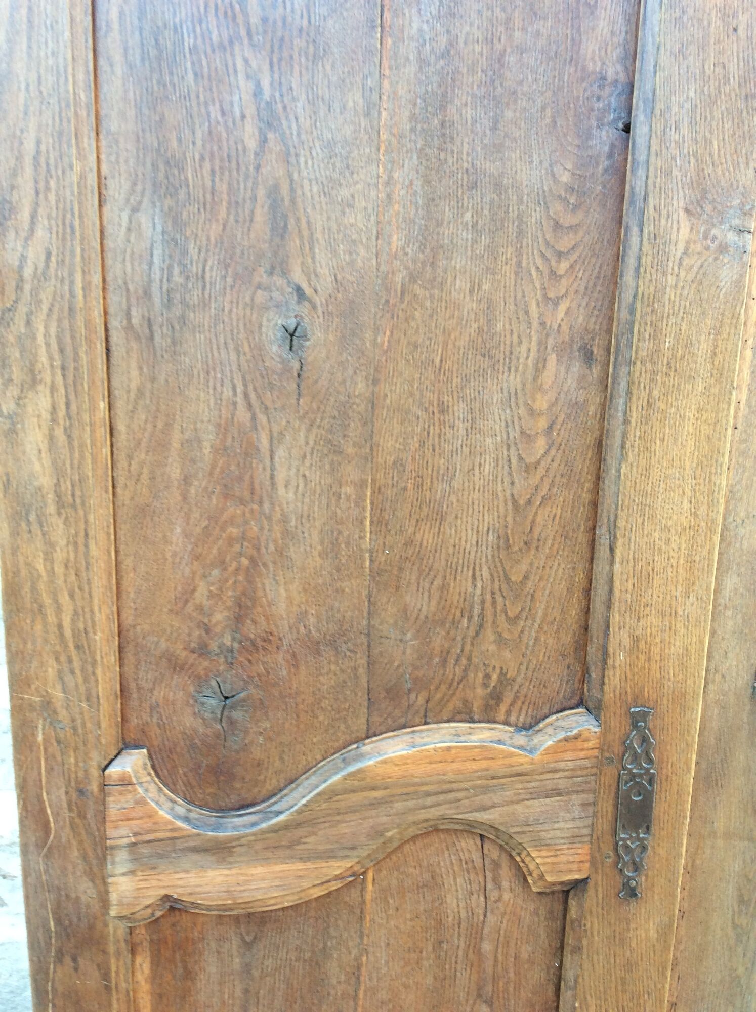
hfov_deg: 44.1
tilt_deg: -23.2
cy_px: 506
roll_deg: -1.9
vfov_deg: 56.9
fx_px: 934
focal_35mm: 32
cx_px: 378
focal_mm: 3.3
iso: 32
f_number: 2.4
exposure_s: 1/25
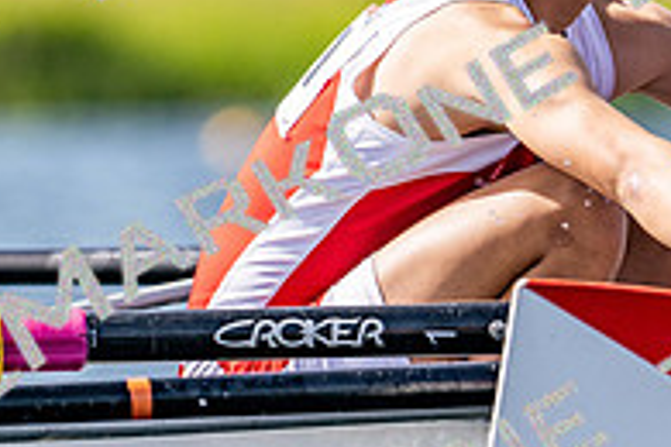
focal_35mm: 1187
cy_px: 12
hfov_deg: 1.7
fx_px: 22123
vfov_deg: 1.2
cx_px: 475
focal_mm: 400
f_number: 4.5
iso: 320
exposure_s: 1/2500
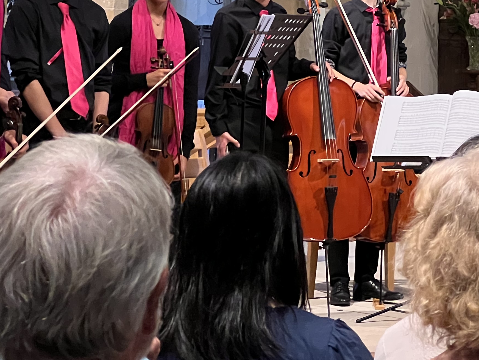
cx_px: 393
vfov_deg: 8.3
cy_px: -30
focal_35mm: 178
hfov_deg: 11.1
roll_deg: -2.0
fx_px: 2463
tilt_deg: +1.5
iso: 500
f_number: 2.8
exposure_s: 1/50
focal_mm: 9
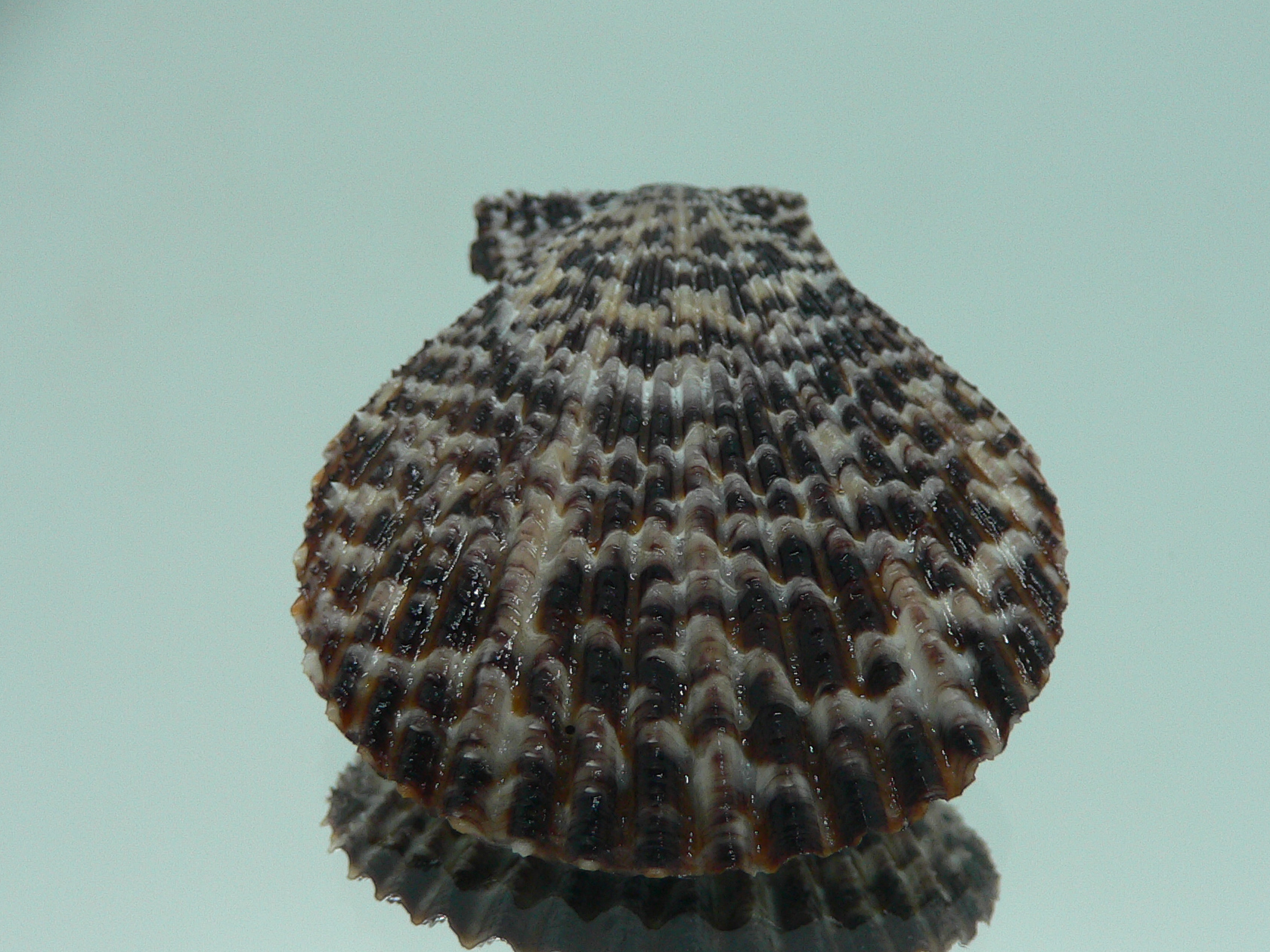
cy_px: 570
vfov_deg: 34.2
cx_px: 701
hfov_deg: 44.7
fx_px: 1541
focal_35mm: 42
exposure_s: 1/60
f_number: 2.8
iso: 100
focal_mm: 4.6
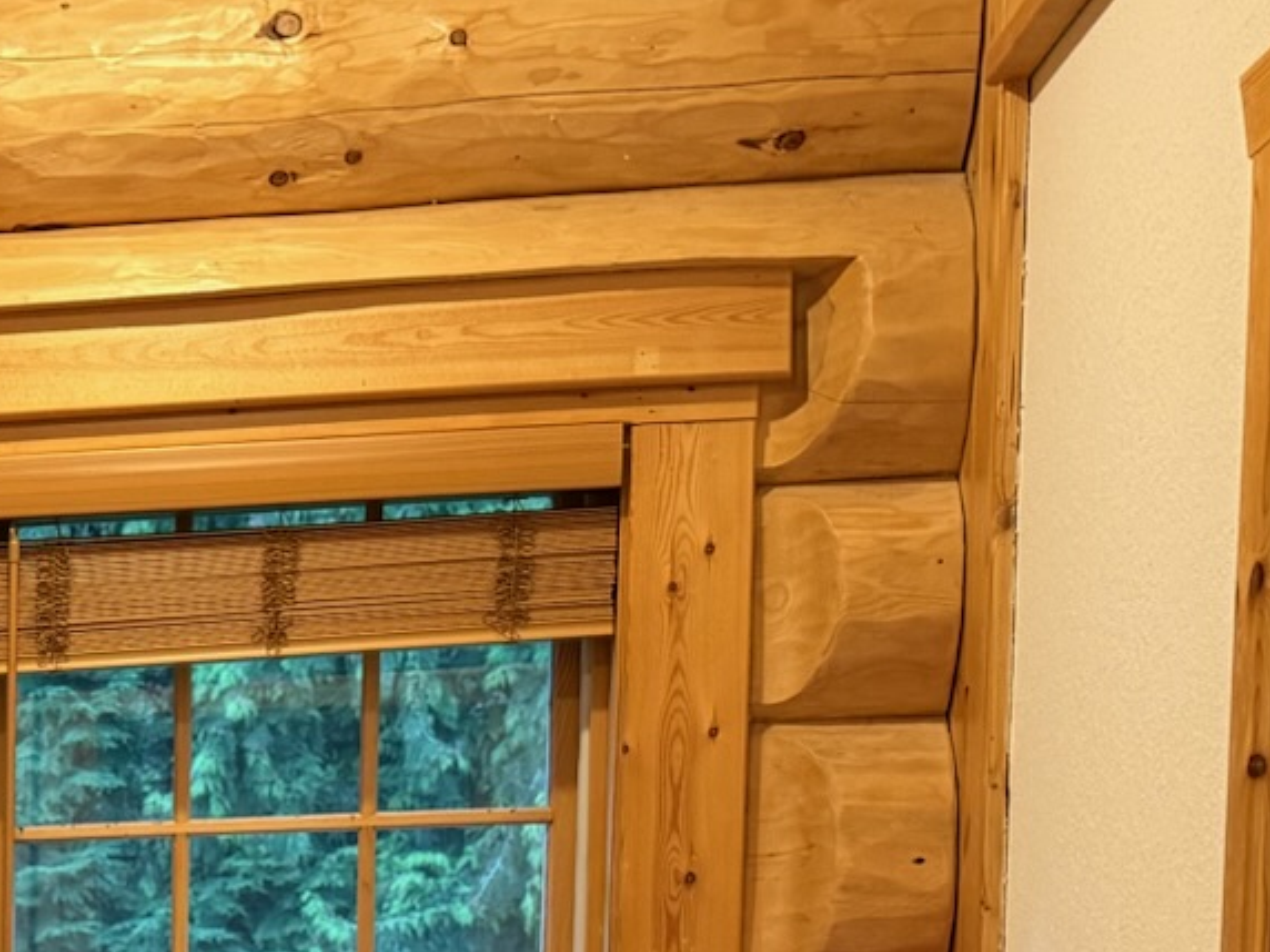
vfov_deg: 15.8
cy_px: 1416
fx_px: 3155
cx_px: -353
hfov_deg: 20.8
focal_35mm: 86
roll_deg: +0.9
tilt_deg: -7.0
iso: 320
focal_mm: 6.76
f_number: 1.78
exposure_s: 1/60
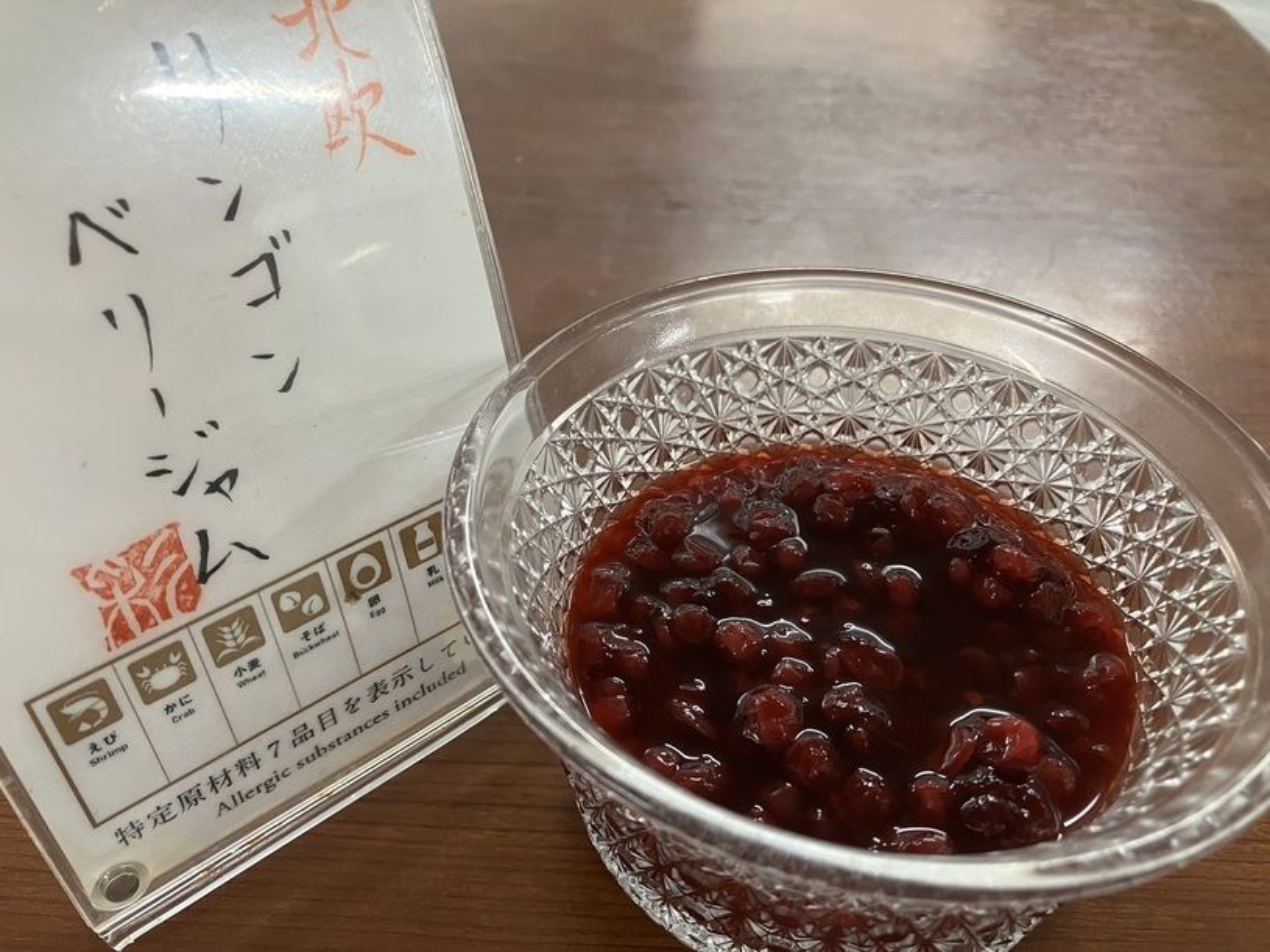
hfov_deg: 63.5
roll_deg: -0.6
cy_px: 476
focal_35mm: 28
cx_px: 635
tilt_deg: -40.8
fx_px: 1027
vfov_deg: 49.7
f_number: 1.8
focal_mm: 3.99
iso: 100
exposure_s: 1/50
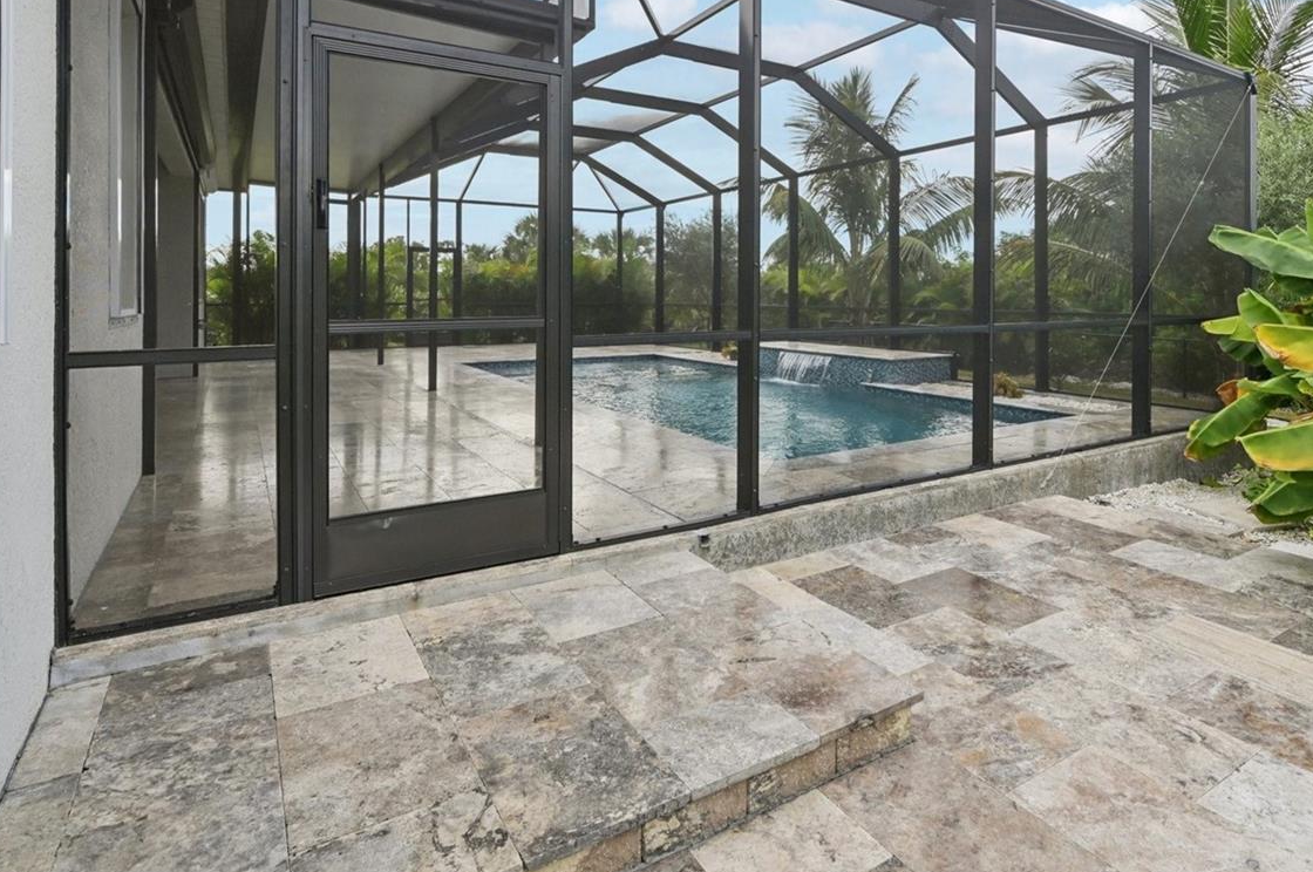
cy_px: 294
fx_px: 729
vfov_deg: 60.4
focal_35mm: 20
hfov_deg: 83.5
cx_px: 754
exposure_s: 1/320
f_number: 8
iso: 400
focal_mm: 14
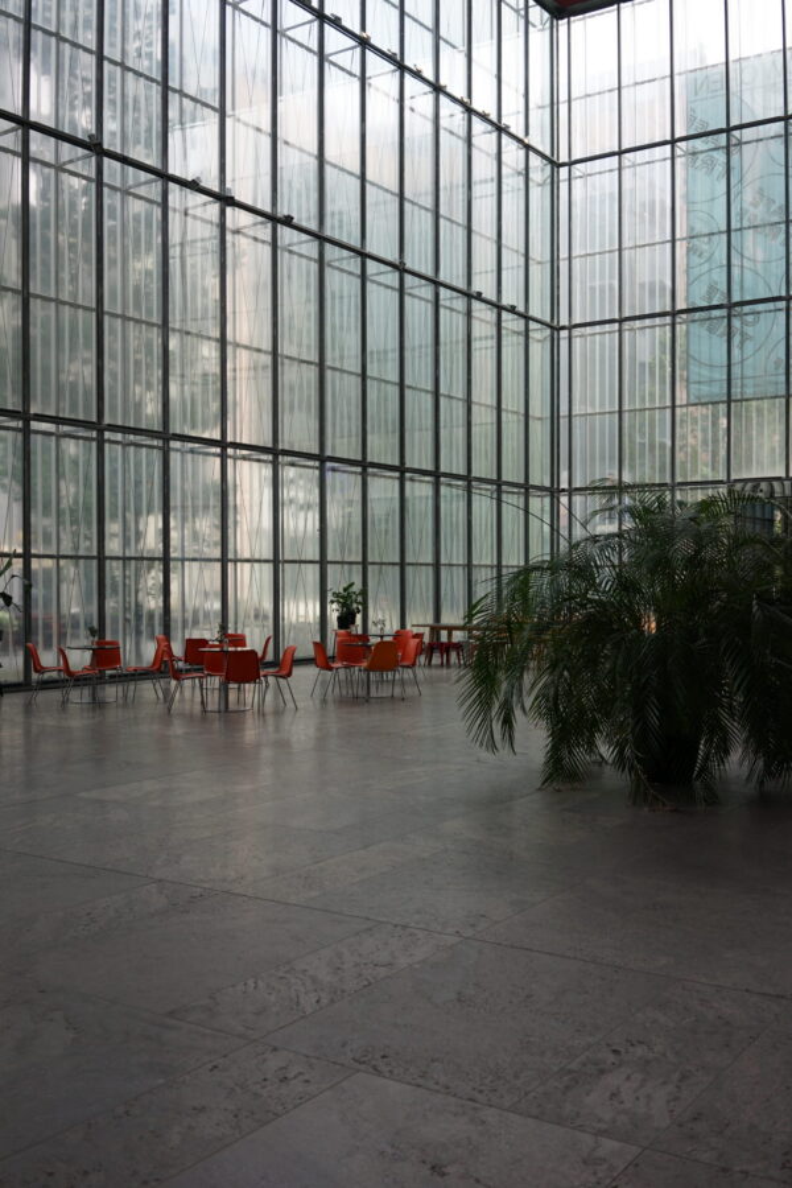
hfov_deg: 37.9
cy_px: 594
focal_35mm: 35
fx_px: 1155
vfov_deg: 54.4
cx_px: 396
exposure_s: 1/160
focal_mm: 35
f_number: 4
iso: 400
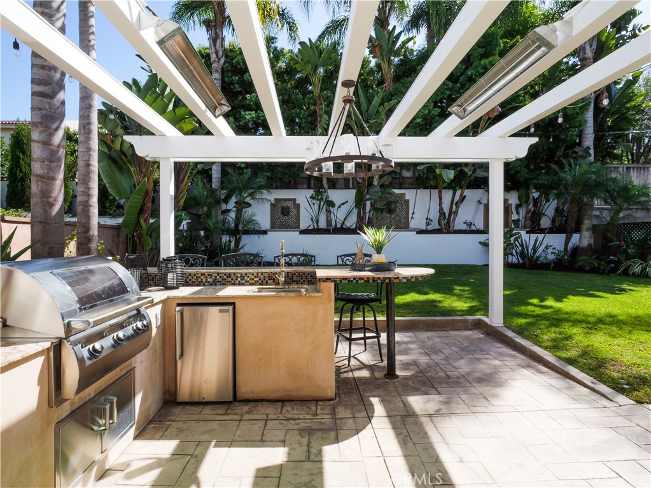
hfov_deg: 87.8
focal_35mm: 18
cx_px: 326
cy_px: 244
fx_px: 338
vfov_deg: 71.6
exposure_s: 1/100
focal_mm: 9
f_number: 14
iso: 250
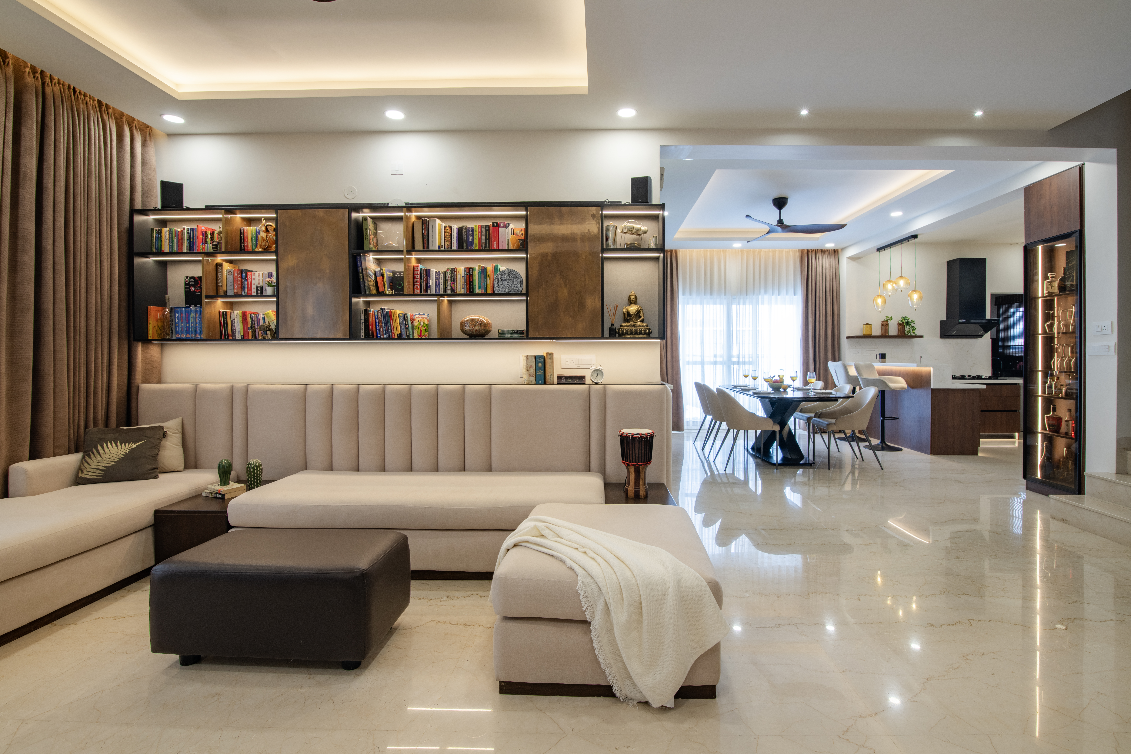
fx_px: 503
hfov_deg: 96.7
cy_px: 377
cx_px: 566
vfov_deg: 73.7
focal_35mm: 16
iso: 100
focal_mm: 16
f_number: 9
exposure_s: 1/8
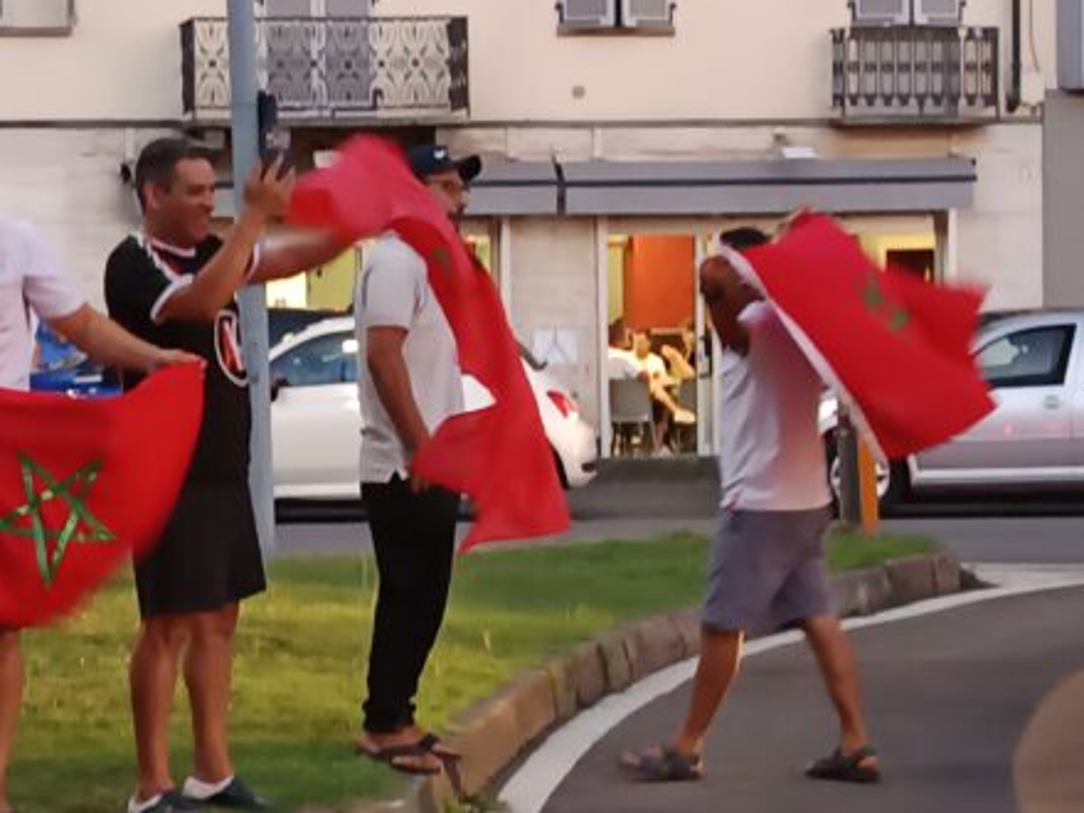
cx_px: 458
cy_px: 378
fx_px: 1159
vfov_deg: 38.6
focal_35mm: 37
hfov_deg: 50.0
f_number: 1.7
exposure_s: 1/33.3
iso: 1013
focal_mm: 5.31
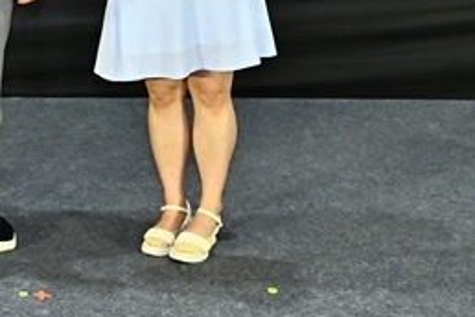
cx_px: -50
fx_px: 980
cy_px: -76
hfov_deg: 25.3
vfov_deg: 17.4
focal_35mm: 74
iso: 640
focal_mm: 29.5
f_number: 4.5
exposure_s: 1/200
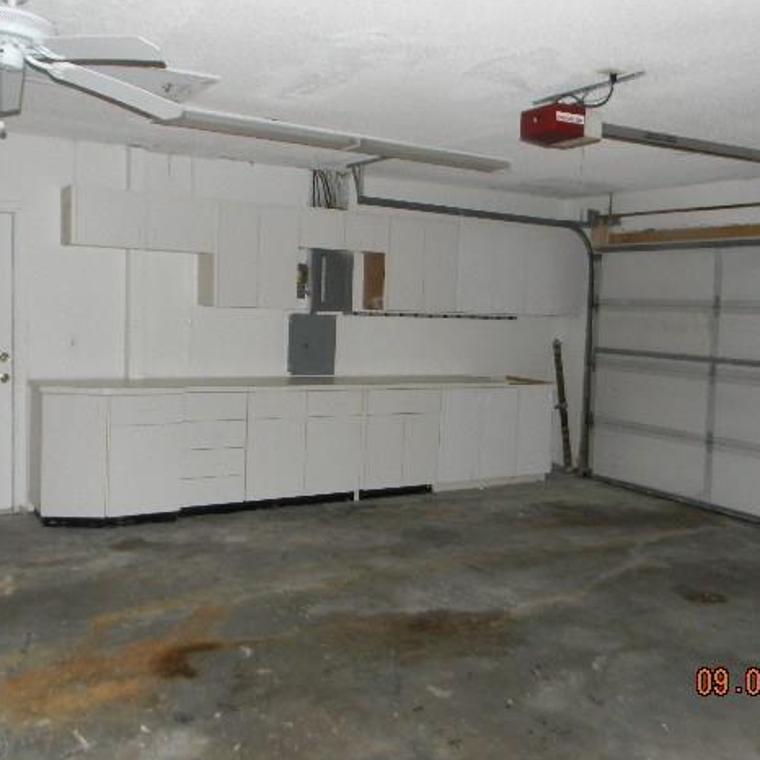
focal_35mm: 34
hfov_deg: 48.4
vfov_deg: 48.4
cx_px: 400
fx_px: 845
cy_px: 372
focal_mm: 5
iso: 358
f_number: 3.5
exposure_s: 1/26
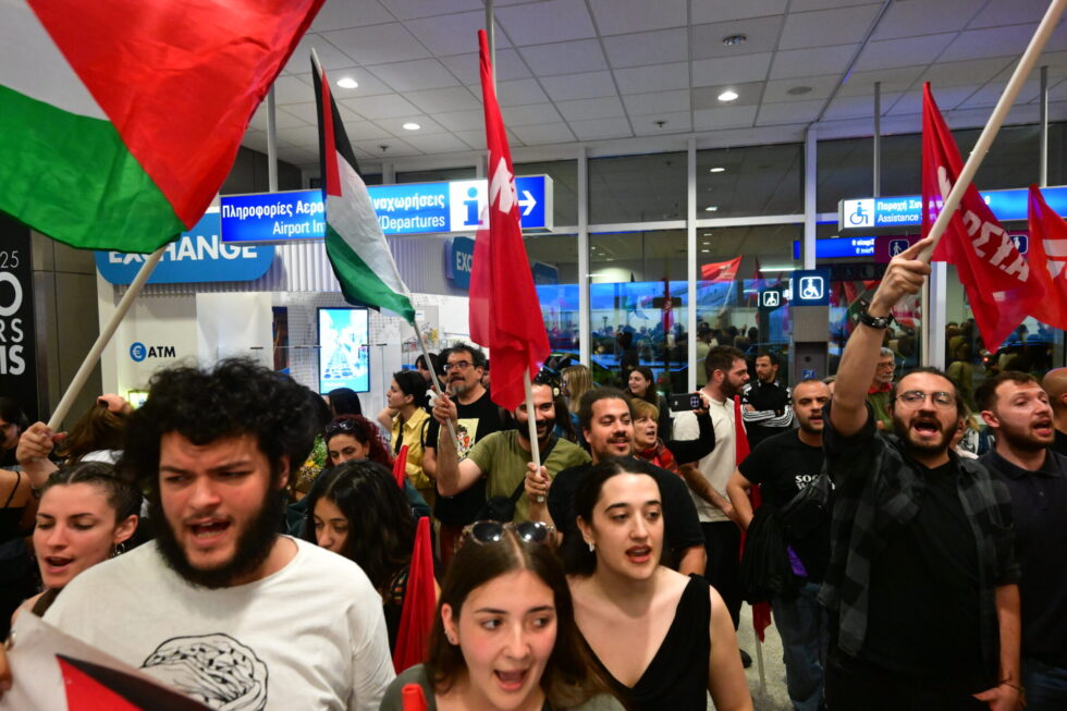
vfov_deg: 58.3
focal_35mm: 22
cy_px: 356
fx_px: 637
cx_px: 534
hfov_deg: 79.9
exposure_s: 1/200
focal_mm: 21.5
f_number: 4
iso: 8000
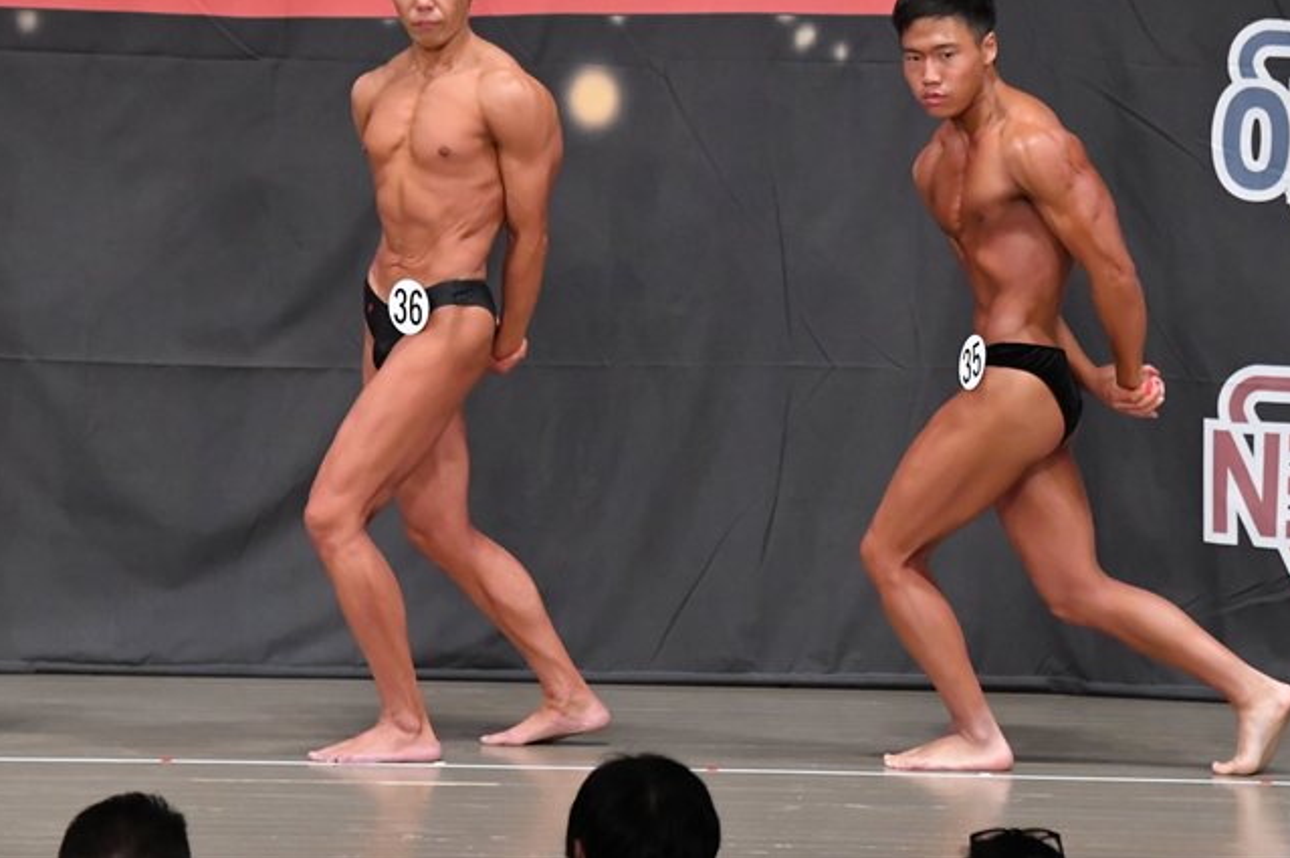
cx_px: 673
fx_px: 9775
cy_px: 339
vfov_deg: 5.0
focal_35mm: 273
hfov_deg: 7.6
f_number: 5.6
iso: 6400
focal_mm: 150
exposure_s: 1/400
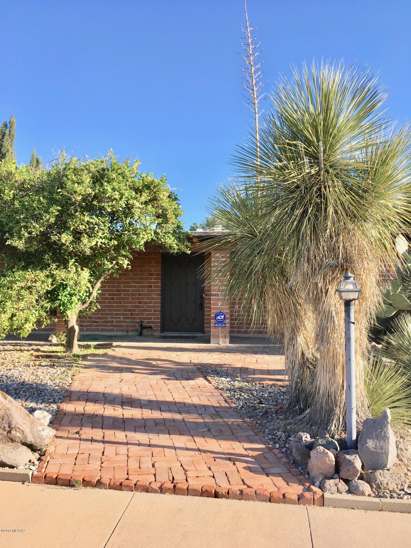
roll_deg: +0.5
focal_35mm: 29
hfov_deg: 48.2
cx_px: 206
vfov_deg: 61.7
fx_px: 459
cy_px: 274
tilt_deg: +1.0
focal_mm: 4.15
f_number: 2.2
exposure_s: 1/615
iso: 25
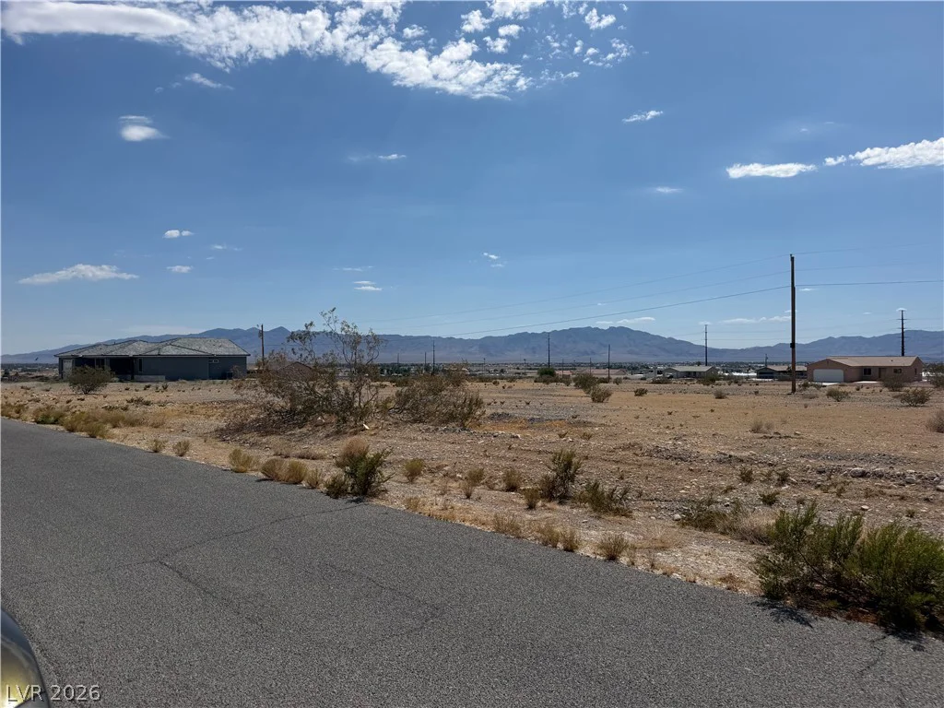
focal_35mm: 24
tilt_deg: +0.1
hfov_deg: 71.6
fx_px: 654
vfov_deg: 56.8
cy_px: 354
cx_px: 472
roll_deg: -0.7
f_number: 1.78
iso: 80
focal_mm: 6.76
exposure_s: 1/11905
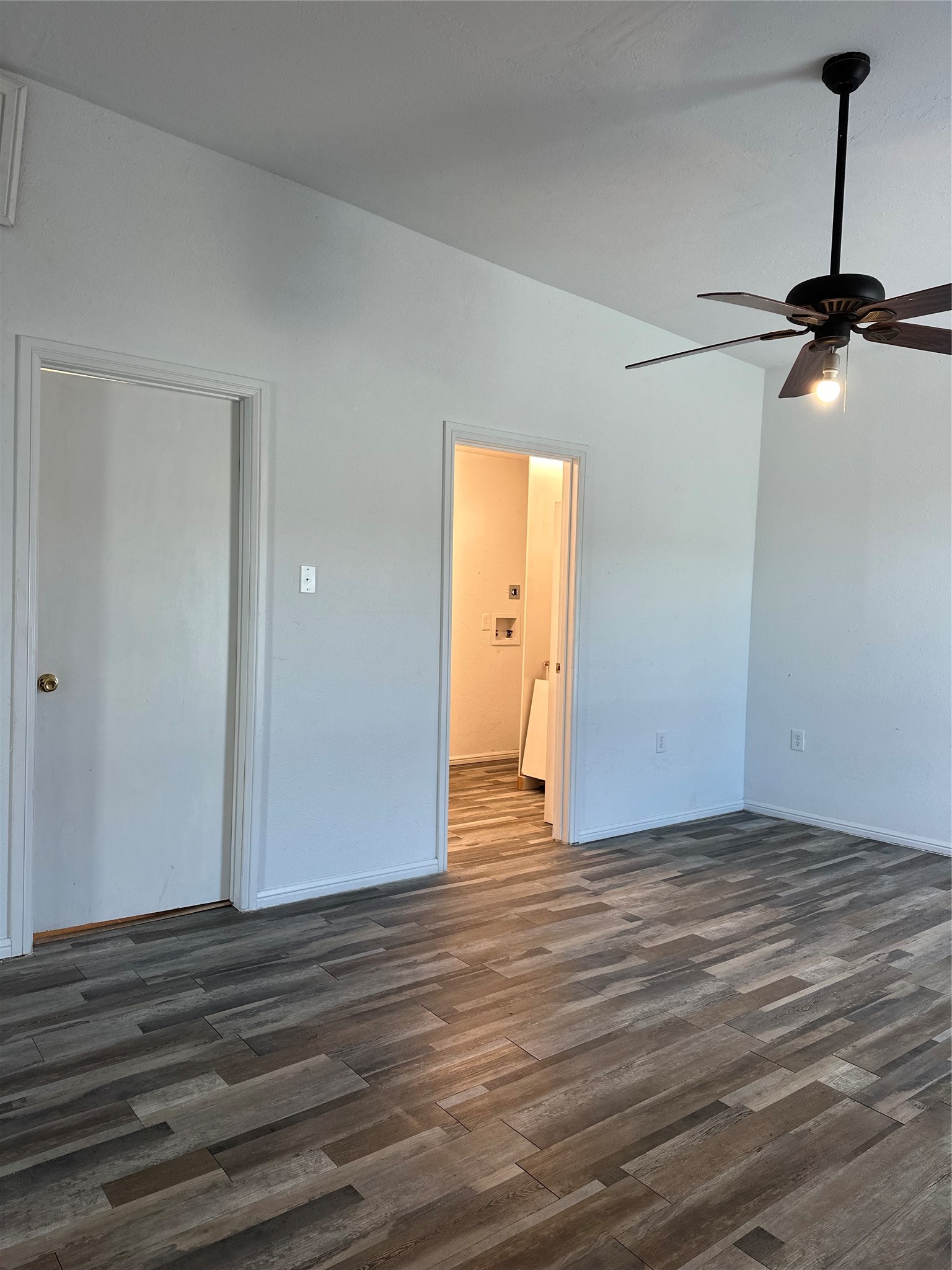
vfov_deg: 71.6
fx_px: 880
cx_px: 476
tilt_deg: -2.3
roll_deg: -2.5
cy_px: 635
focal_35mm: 24
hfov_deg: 56.8
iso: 125
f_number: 1.78
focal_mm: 6.86
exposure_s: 1/120
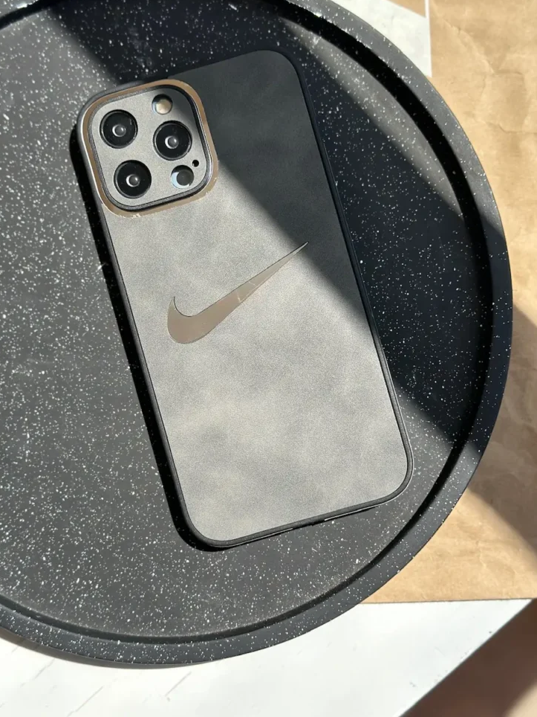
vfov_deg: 37.5
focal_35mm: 51
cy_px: 337
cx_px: 255
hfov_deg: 28.6
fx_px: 1055
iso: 100
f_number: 1.78
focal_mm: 6.86
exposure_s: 1/2070
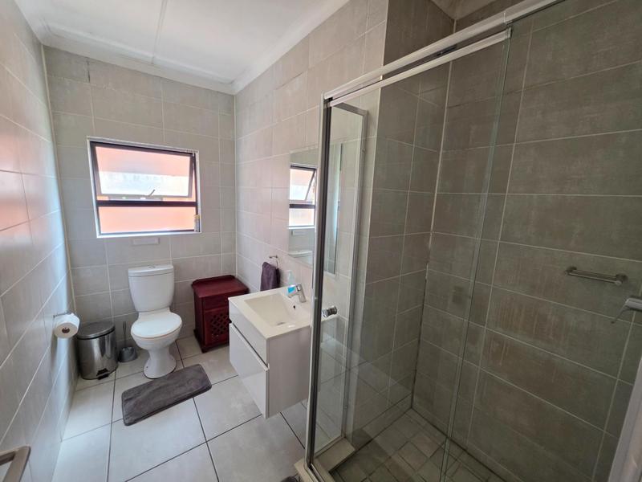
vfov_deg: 89.9
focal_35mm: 13
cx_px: 321
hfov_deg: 106.2
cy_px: 241
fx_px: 241
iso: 160
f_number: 1.9
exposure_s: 1/100
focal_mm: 2.2
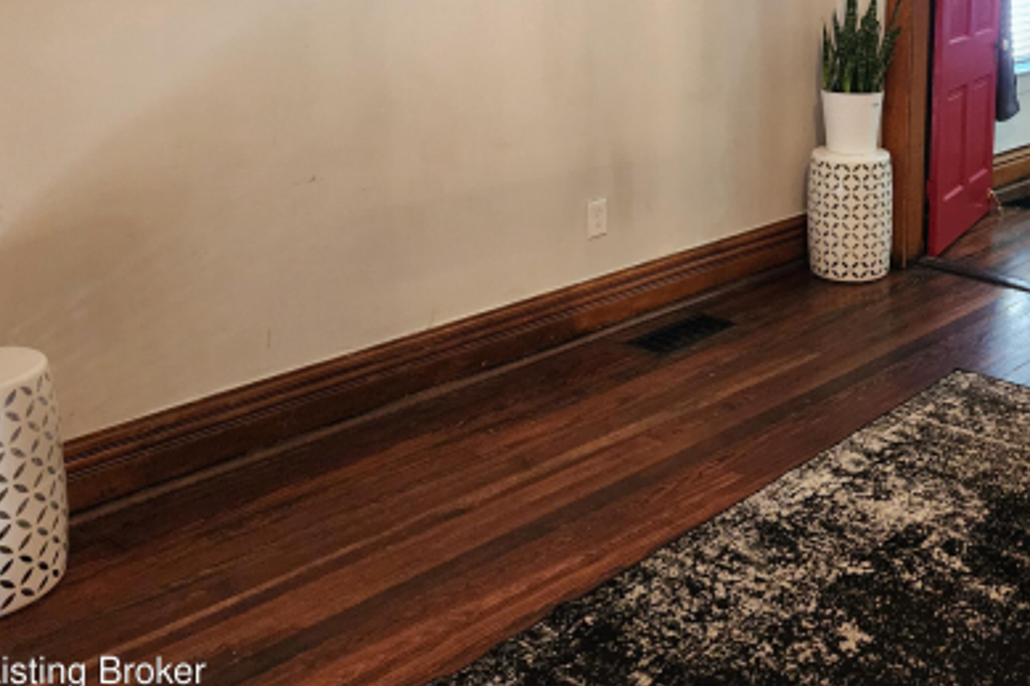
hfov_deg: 46.1
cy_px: 69
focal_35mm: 41
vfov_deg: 31.1
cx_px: 740
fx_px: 1173
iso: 1000
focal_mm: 6.4
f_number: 1.8
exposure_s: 1/120
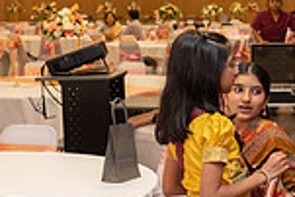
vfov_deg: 12.5
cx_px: 416
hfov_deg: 17.1
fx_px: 902
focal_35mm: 110
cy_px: 87
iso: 1000
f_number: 3.5
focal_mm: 28
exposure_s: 1/160
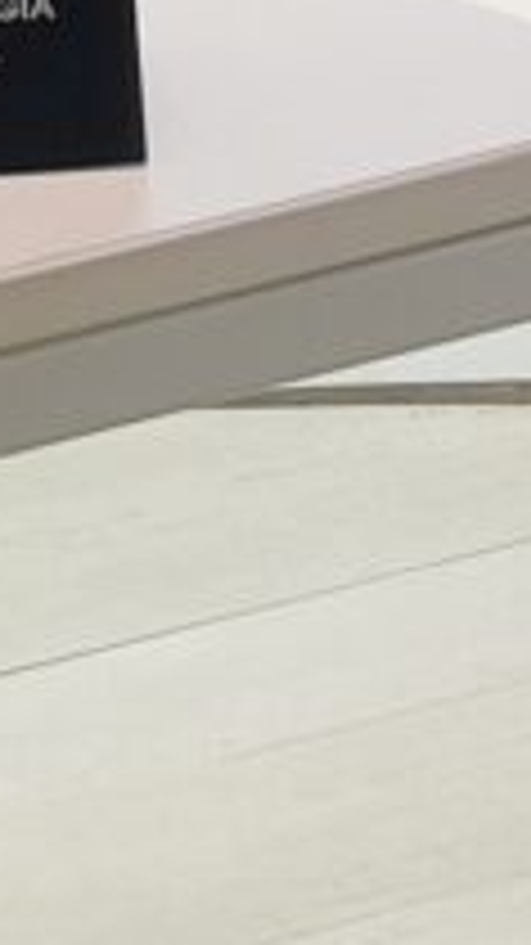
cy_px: -1246
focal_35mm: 183
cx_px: 45
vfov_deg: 10.3
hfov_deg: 6.6
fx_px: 4584
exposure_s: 1/120
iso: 117
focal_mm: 5.59
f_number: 1.88
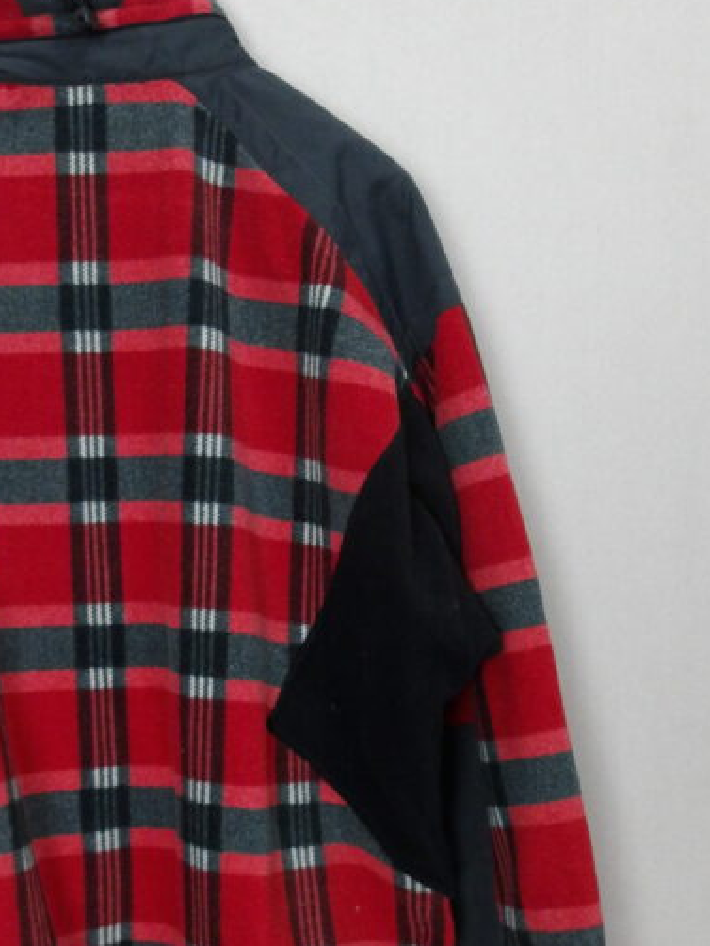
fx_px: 1175
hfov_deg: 33.0
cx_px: 183
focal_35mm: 43
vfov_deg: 43.5
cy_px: 590
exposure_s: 1/60
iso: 527
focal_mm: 4.9
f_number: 3
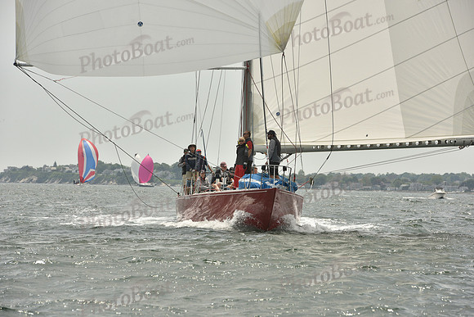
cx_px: 237
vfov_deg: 6.9
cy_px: 158
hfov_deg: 10.3
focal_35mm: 200
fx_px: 2634
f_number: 11
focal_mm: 200
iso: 400
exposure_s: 1/1000
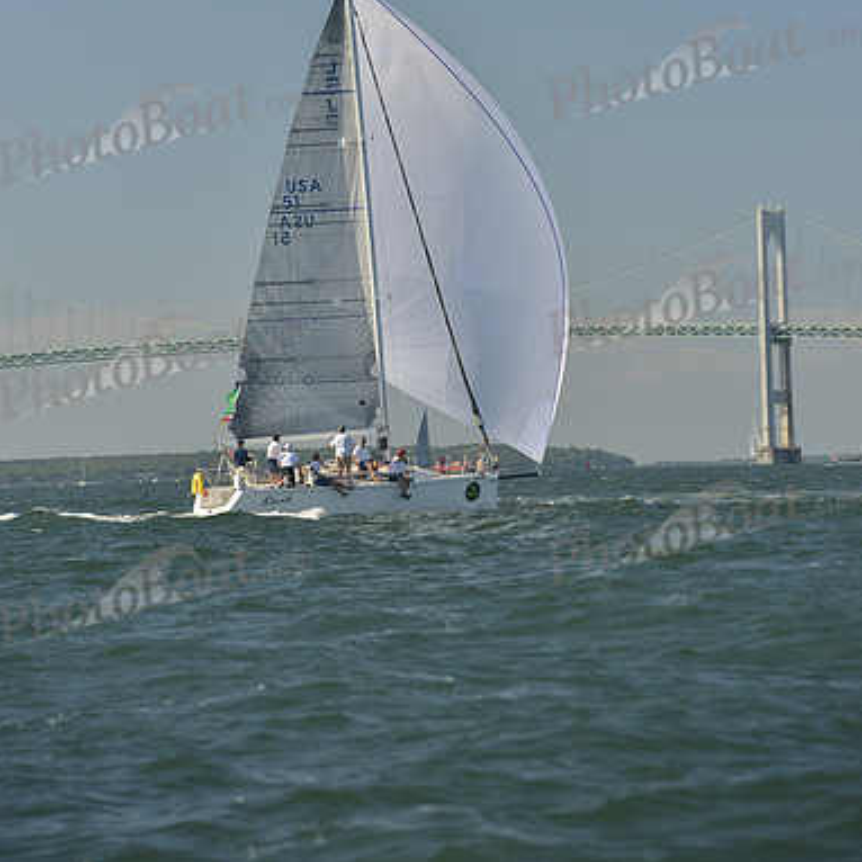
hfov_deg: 9.7
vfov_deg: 9.7
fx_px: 5071
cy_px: 214
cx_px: 431
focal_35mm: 180
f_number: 5
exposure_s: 1/1600
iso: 400
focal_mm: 140
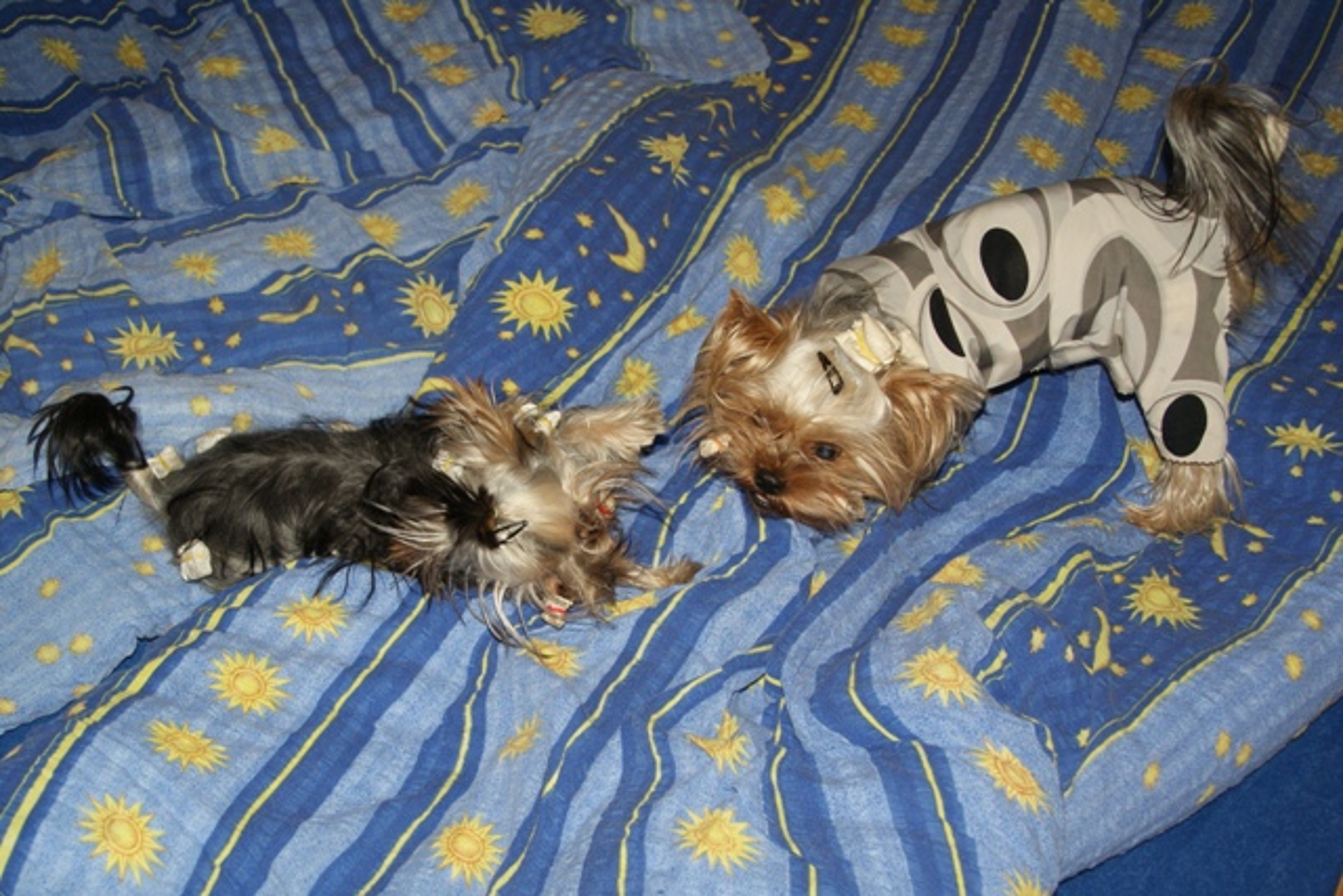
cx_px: 672
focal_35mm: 39
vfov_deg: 34.2
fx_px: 1455
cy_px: 448
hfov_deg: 49.5
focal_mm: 26
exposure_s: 1/60
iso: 400
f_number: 5.6
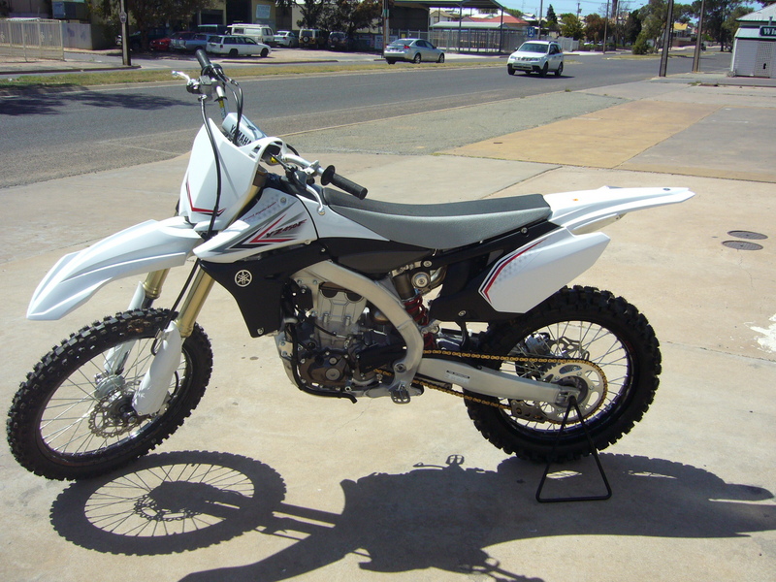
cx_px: 388
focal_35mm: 35
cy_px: 291
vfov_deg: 40.7
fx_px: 785
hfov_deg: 52.6
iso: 100
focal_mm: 5.8
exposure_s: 1/640
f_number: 5.6
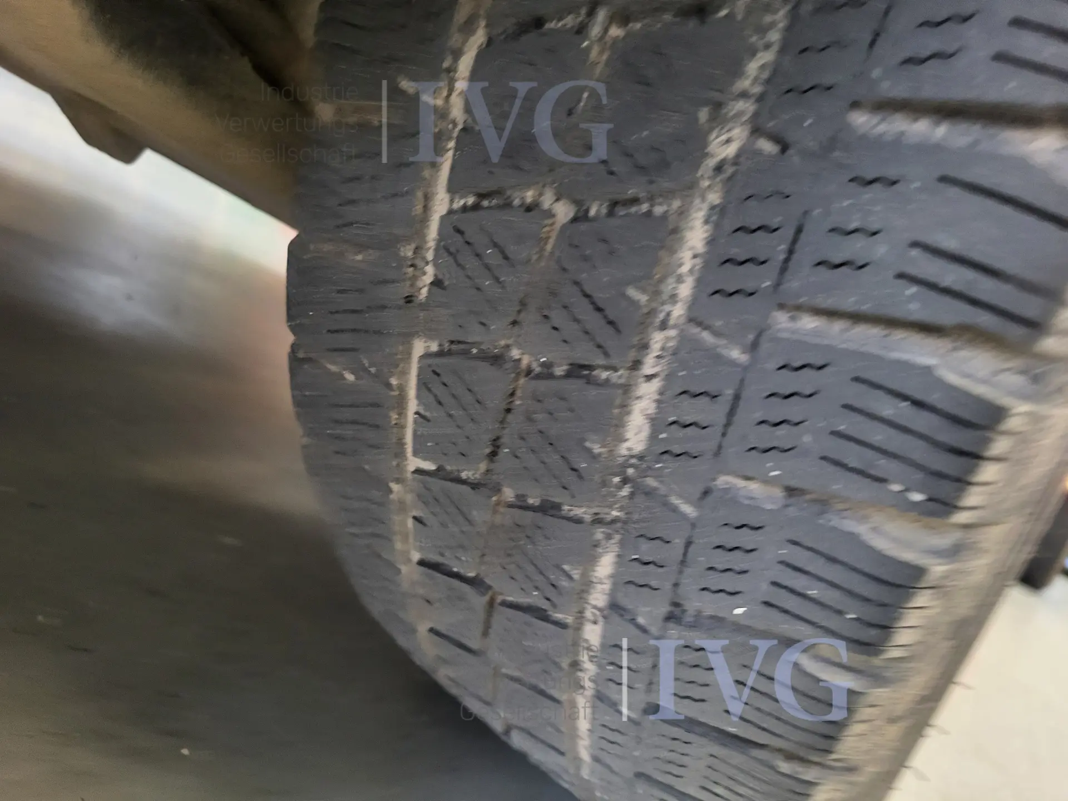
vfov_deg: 53.1
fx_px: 802
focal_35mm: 26
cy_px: 400
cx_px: 534
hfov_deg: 67.3
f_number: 1.8
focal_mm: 5.4
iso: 500
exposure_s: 1/25
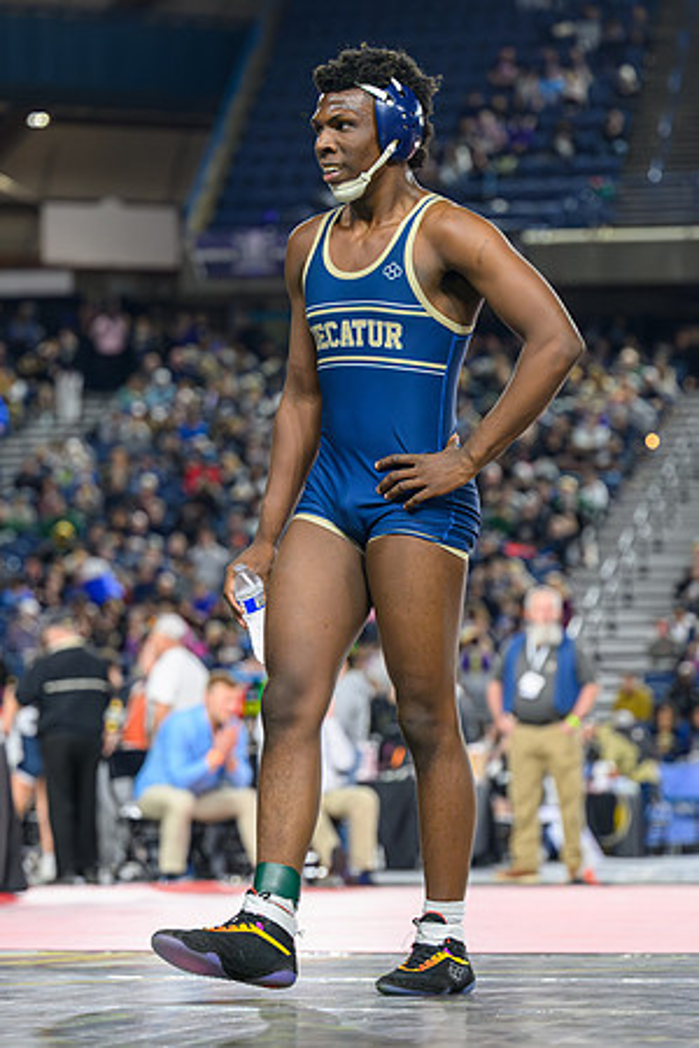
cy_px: 507
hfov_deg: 8.8
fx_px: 4541
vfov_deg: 13.2
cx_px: 320
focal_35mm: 156
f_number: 2.8
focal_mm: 89
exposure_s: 1/640
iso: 3200
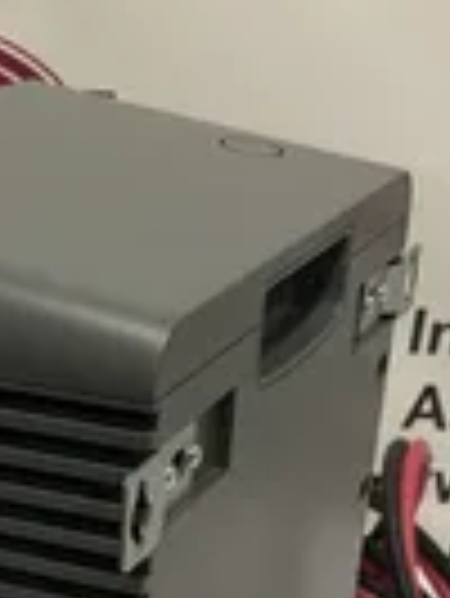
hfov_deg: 18.5
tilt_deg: -30.9
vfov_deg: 23.6
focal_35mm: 78
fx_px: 1350
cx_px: 18
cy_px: 643
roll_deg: -1.2
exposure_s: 1/60
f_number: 1.6
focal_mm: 4.2
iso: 125
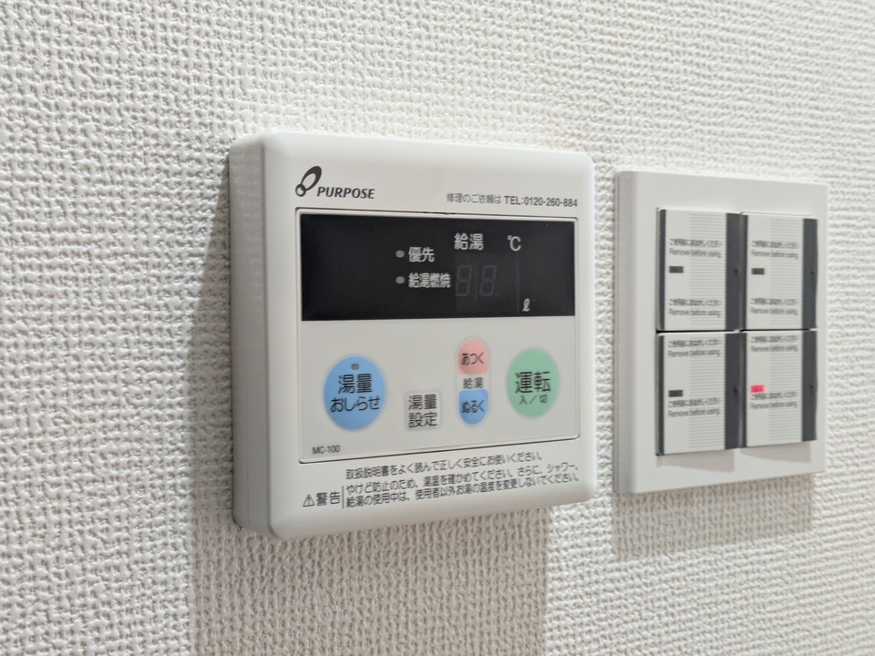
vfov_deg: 28.6
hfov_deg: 37.5
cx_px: 438
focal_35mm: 51
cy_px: 328
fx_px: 1289
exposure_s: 1/50
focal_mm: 5.43
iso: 291
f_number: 1.89
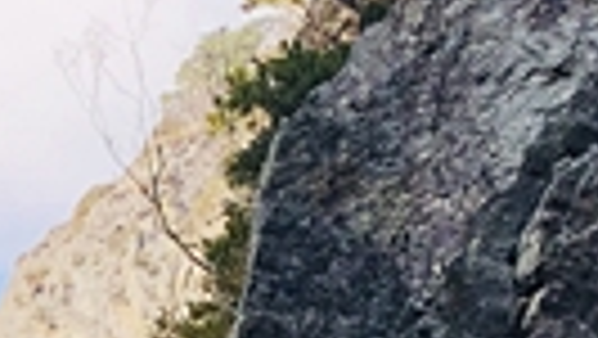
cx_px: -180
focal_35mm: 184
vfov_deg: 6.5
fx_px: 2919
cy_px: 554
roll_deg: +1.4
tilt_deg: +14.2
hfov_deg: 11.4
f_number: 1.8
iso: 20
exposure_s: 1/631
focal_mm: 4
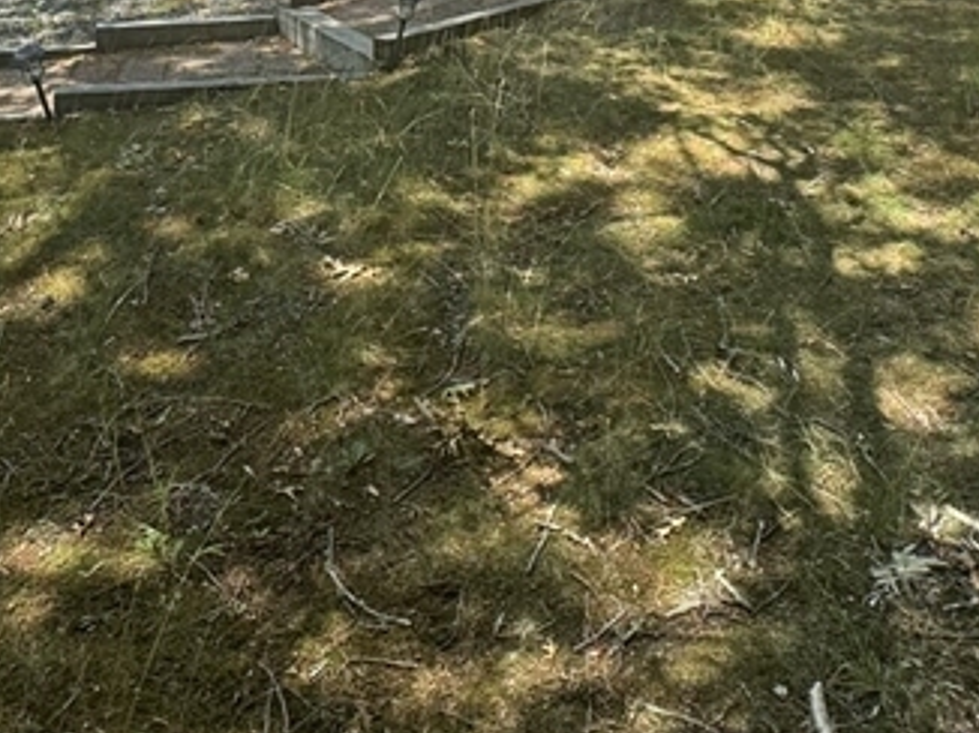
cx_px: 541
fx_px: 1243
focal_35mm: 44
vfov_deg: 28.0
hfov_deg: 42.9
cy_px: -183
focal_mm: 2.22
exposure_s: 1/544
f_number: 2.2
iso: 40
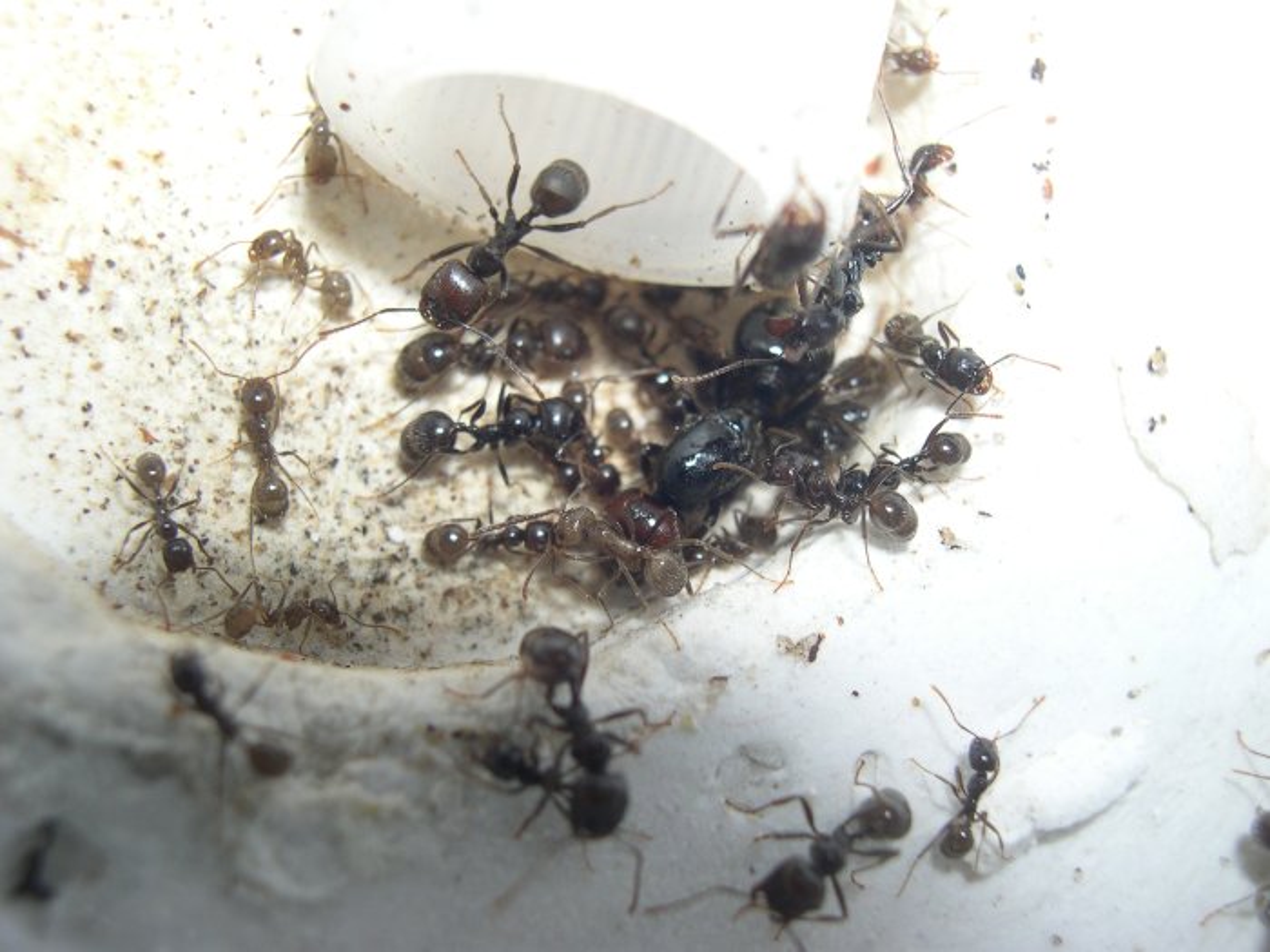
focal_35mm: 38
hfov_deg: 49.0
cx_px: 635
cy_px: 476
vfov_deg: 37.7
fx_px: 1394
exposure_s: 1/60
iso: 100
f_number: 7.6
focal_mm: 8
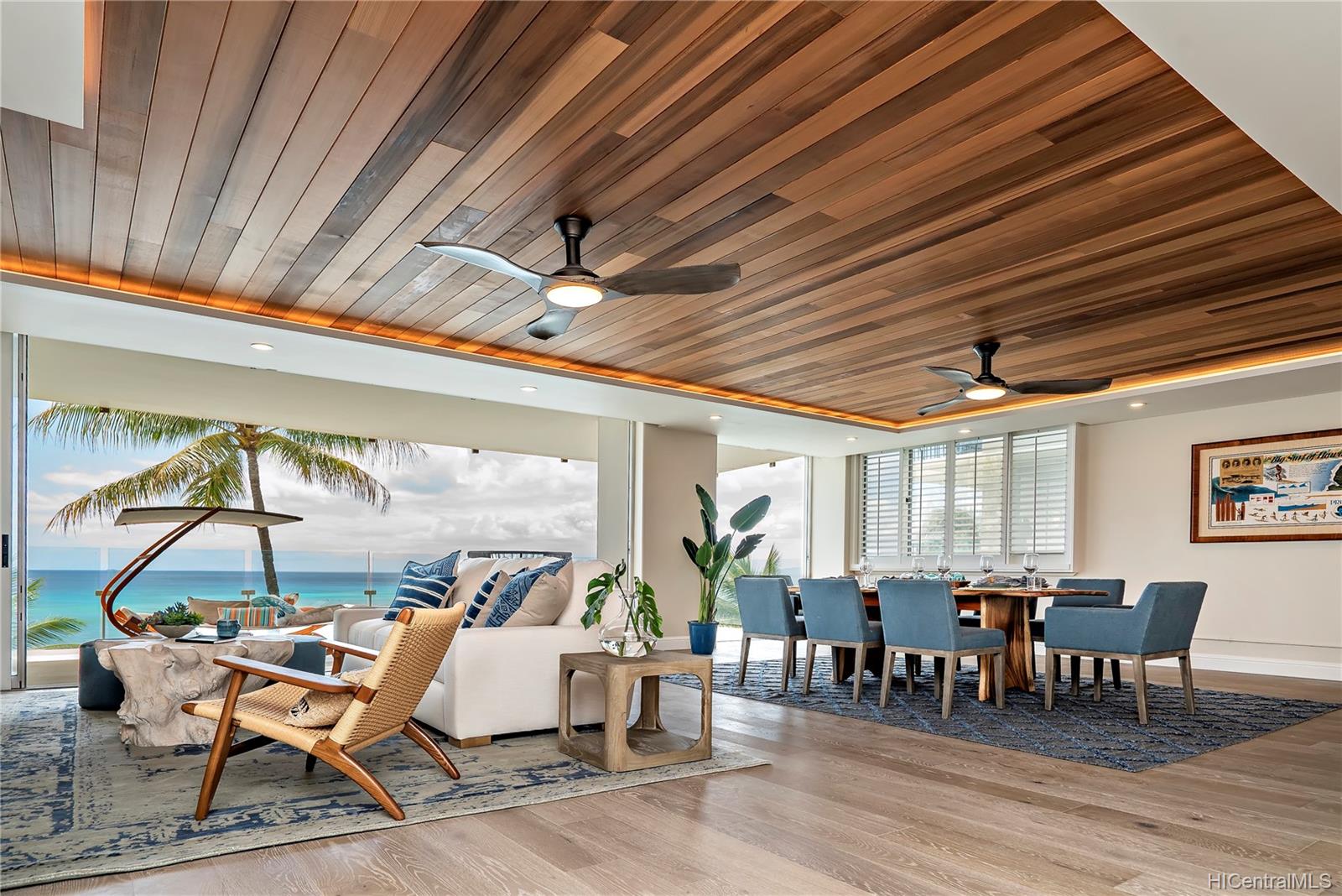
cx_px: 671
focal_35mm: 19
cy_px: 448
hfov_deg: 86.9
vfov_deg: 64.6
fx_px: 708
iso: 250
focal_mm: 19
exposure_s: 1/125
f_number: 8
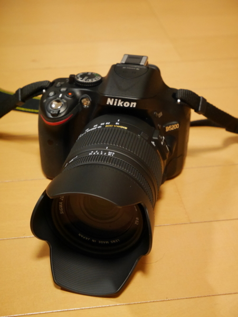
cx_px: 119
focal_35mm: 64
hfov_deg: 23.0
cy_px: 158
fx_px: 586
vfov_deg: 30.2
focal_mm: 32
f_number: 5.6
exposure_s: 1/50
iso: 3200
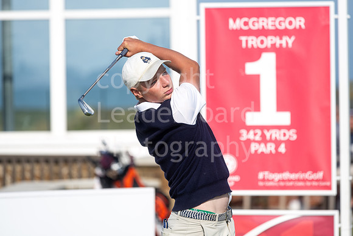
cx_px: 176
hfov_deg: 6.9
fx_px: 2942
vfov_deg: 4.6
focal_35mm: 300
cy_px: 118
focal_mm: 300
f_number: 5.6
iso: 160
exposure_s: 1/1250
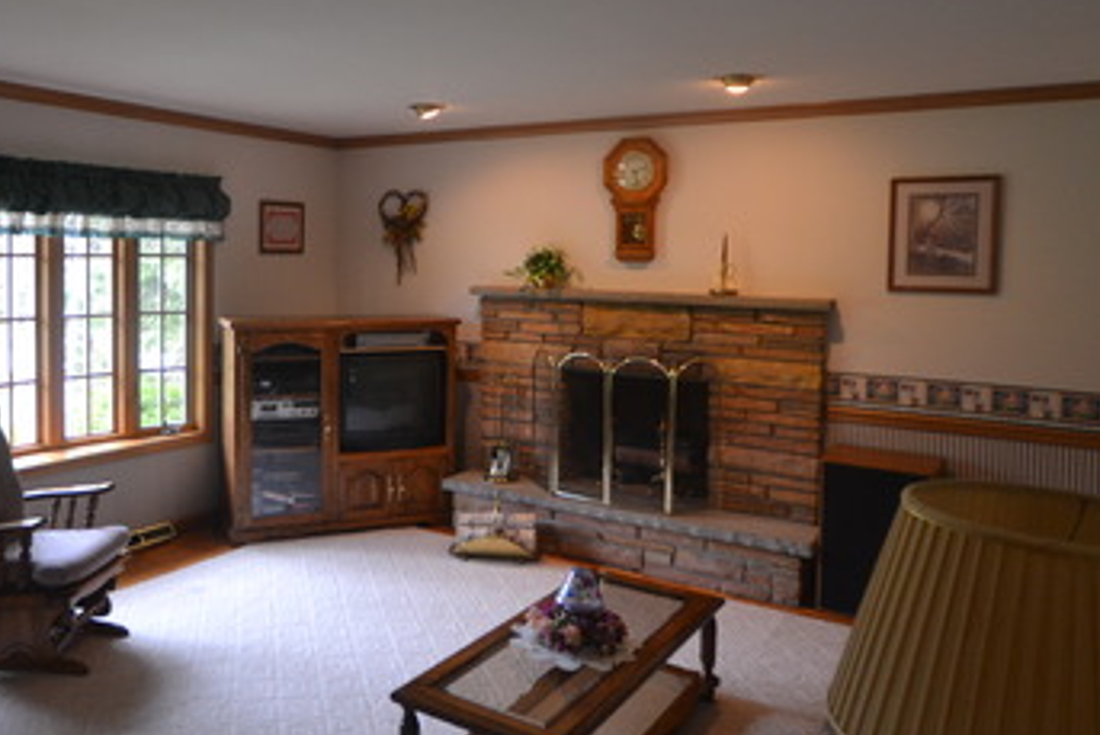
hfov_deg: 64.6
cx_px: 417
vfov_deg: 46.1
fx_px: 856
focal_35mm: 28
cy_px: 281
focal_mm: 10
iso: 800
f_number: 4
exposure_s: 1/60
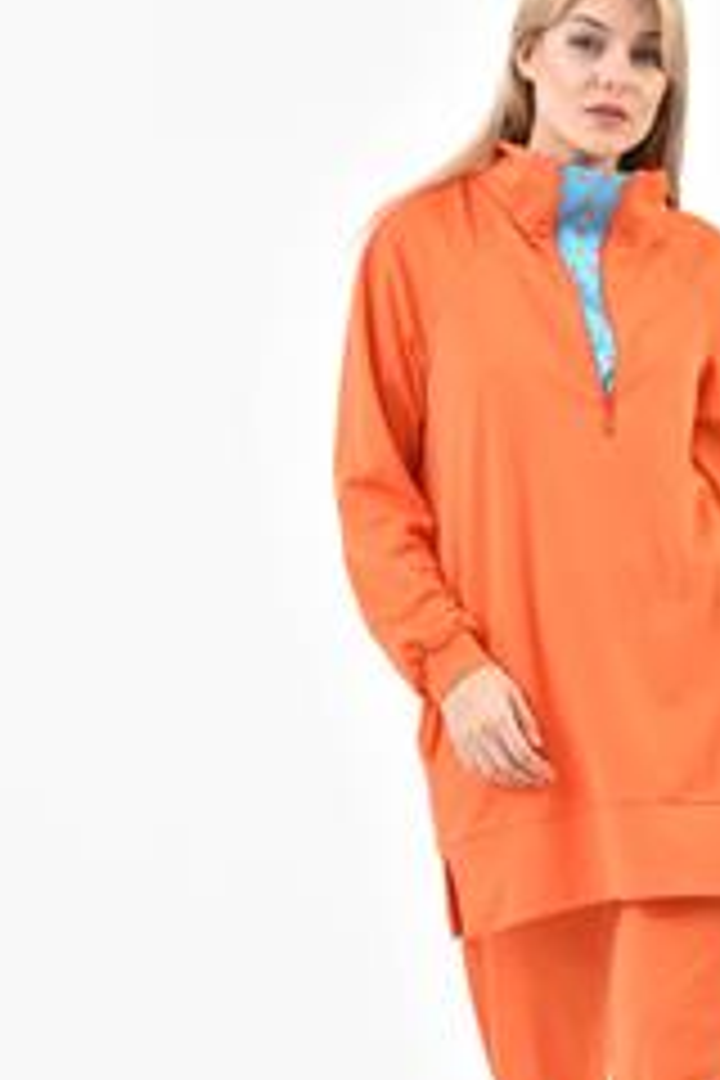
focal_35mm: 161
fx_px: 4830
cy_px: 720
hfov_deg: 8.5
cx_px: 576
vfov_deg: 12.7
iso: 100
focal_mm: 86
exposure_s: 1/160
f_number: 6.3
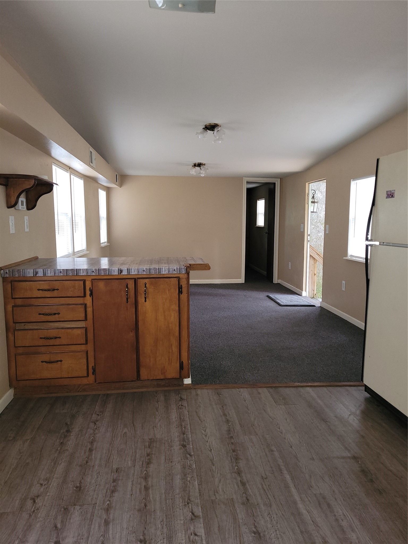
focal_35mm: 26
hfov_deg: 53.1
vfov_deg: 67.3
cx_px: 204
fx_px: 409
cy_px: 272
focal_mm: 5.4
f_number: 1.8
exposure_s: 1/13
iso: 125
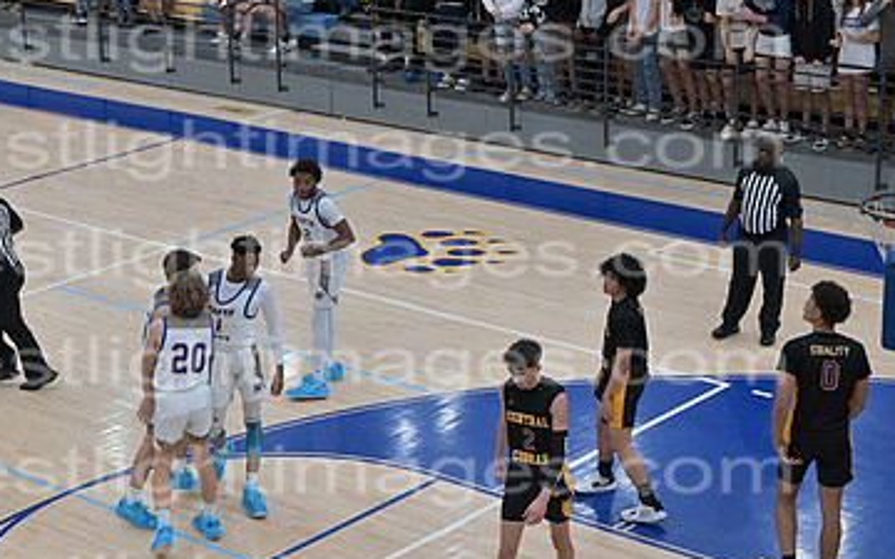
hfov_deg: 25.0
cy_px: 313
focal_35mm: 82
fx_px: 2000
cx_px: 231
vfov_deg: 15.9
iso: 2800
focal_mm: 50
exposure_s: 1/400
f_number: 4
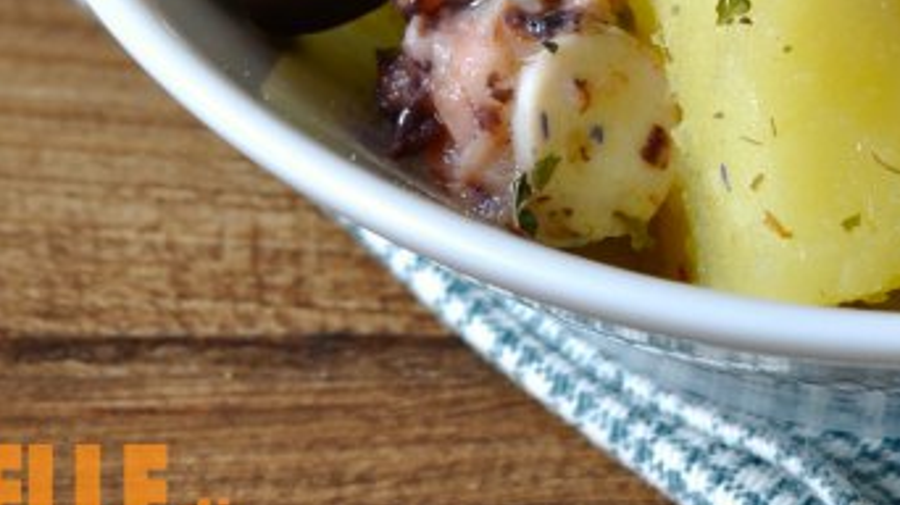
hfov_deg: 7.9
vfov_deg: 4.3
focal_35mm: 273
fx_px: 6512
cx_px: 658
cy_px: -756
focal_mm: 50
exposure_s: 1/5
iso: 100
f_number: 6.3
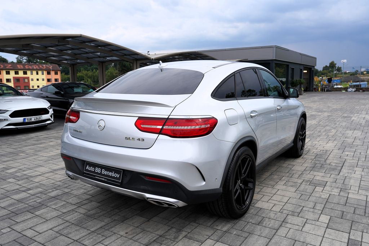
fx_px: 297
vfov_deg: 45.0
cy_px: 123
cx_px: 184
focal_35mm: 29
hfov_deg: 63.7
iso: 100
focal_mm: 29
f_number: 8
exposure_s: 1/250
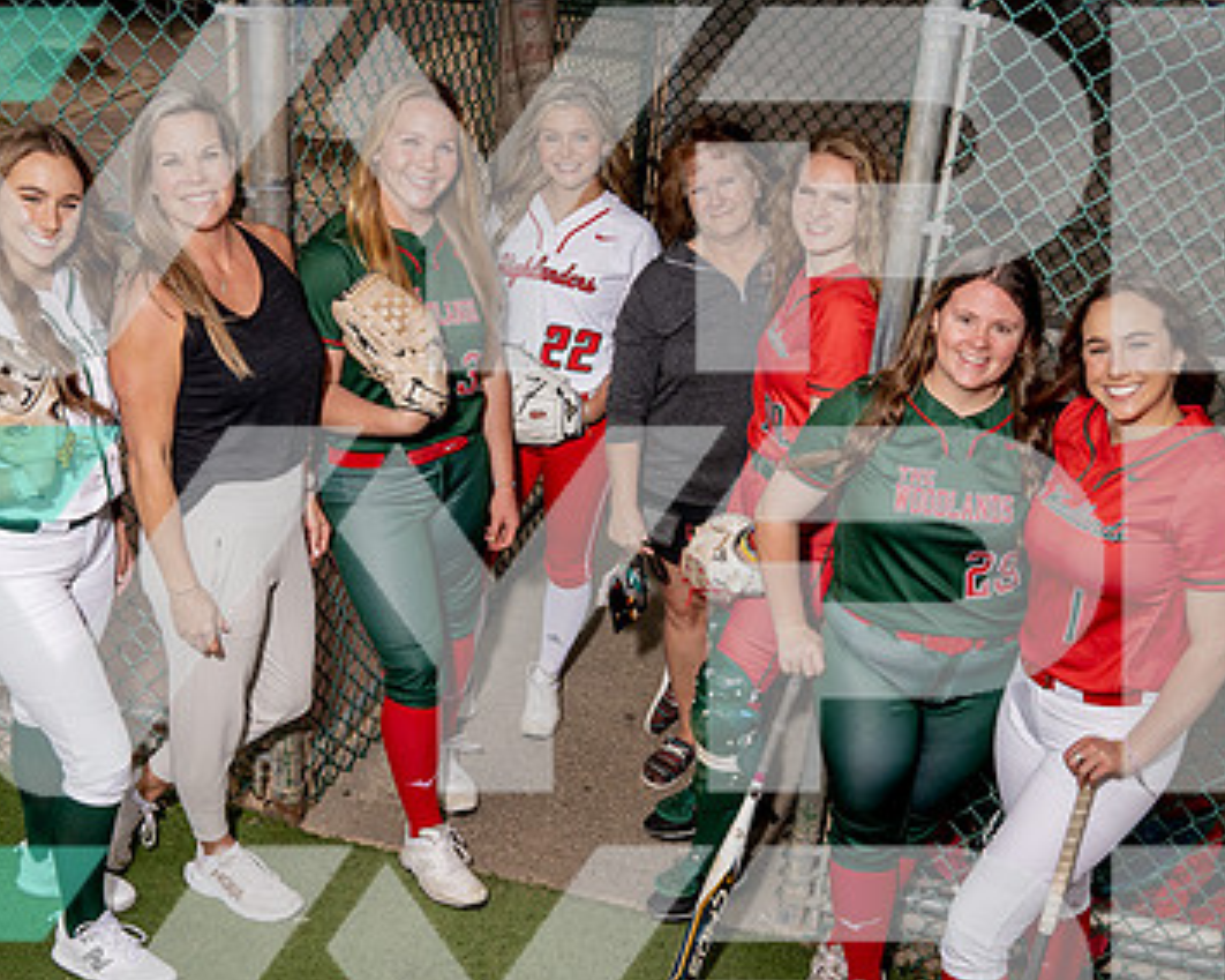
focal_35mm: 40
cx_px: 640
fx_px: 1450
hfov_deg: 45.8
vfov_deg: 37.1
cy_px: 611
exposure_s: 1/250
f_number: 8
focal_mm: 26
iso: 100
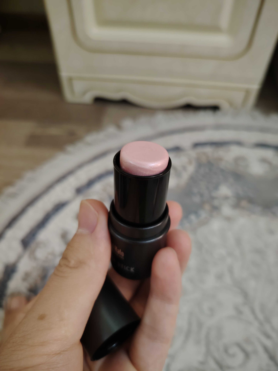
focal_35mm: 24
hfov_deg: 56.8
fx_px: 257
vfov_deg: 71.6
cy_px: 186
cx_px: 139
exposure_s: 1/25
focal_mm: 5.25
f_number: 1.75
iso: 2528
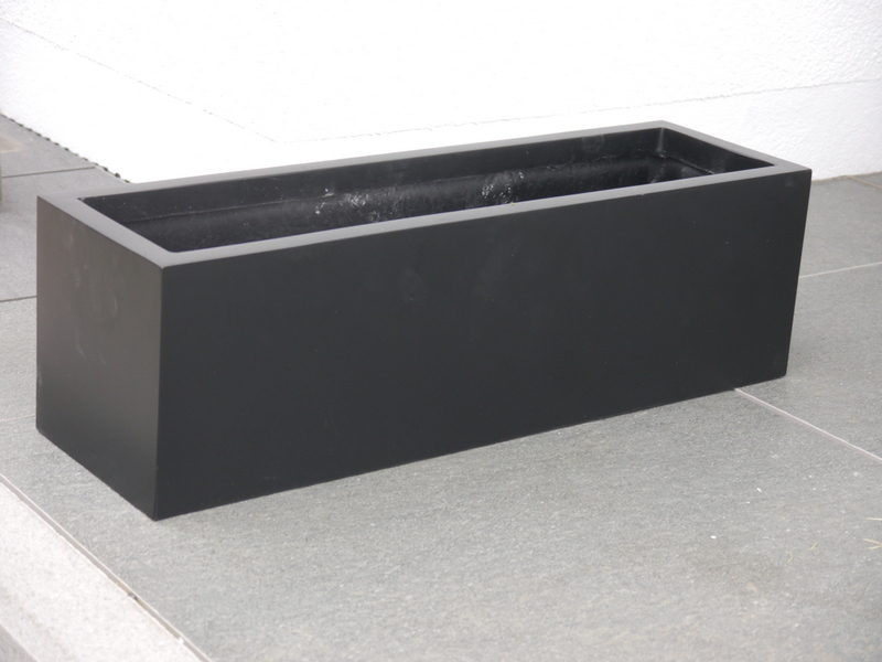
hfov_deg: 23.3
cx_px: 441
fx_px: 2140
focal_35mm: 84
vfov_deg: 17.6
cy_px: 331
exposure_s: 1/80
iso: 400
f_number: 5.6
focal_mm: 42
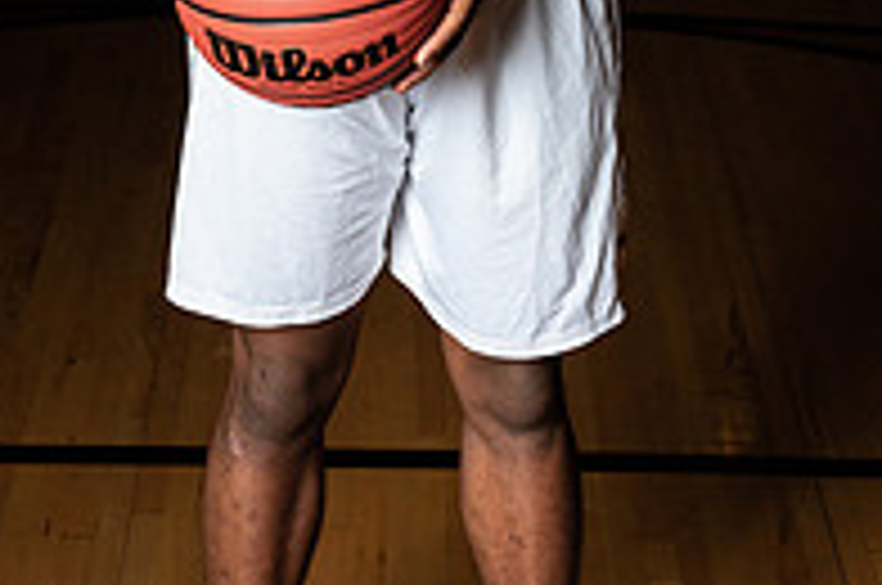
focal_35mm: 138
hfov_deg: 14.9
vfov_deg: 9.5
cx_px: 464
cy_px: -423
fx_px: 3375
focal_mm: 60
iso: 320
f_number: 14
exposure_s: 1/200
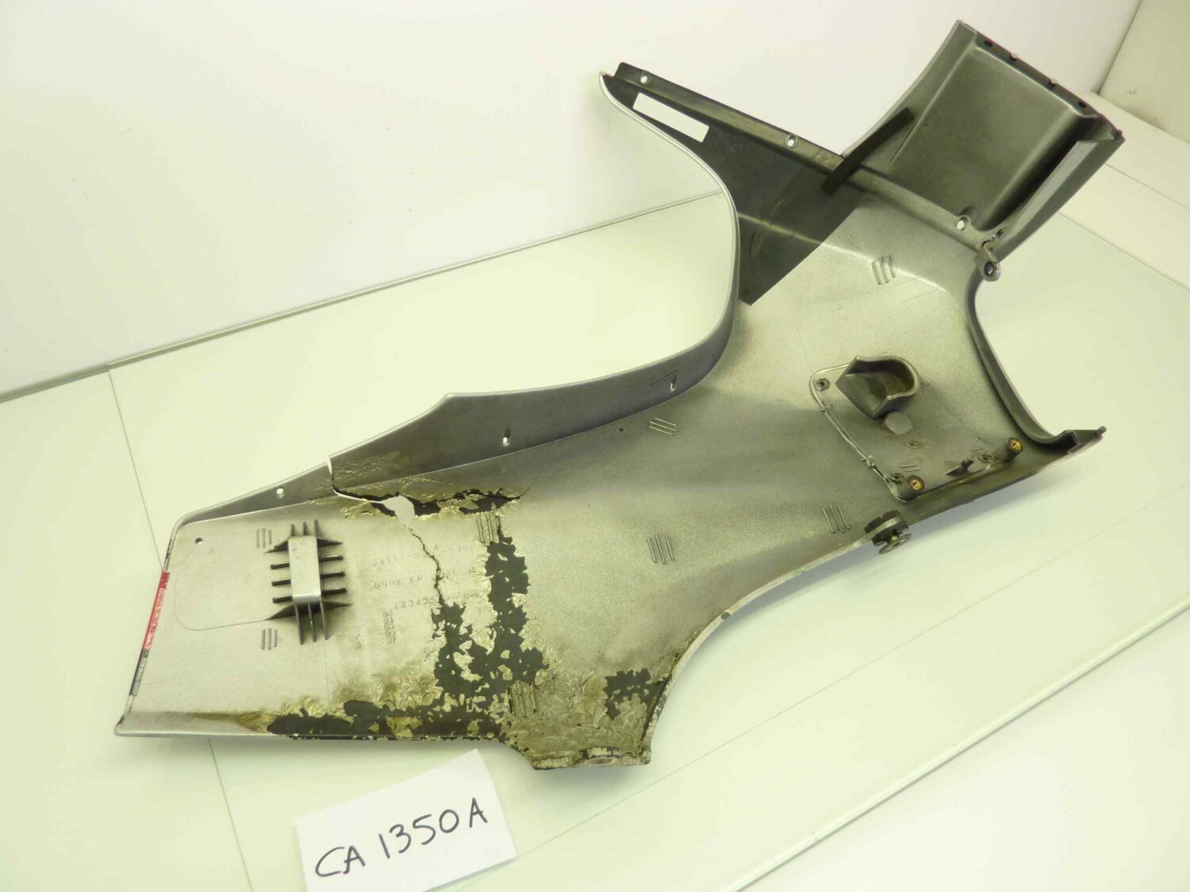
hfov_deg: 69.4
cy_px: 446
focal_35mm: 25
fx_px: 859
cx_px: 595
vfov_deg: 54.9
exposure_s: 1/25
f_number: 3.3
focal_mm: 4.1
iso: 80
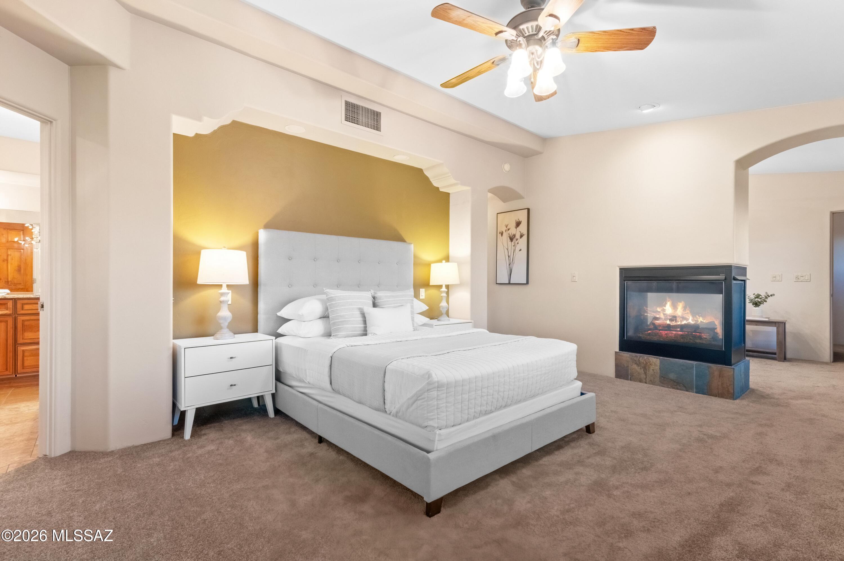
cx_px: 422
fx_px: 375
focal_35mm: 16
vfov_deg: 73.7
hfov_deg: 96.8
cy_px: 280
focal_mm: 16
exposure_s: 1/4
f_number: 20
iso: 2500
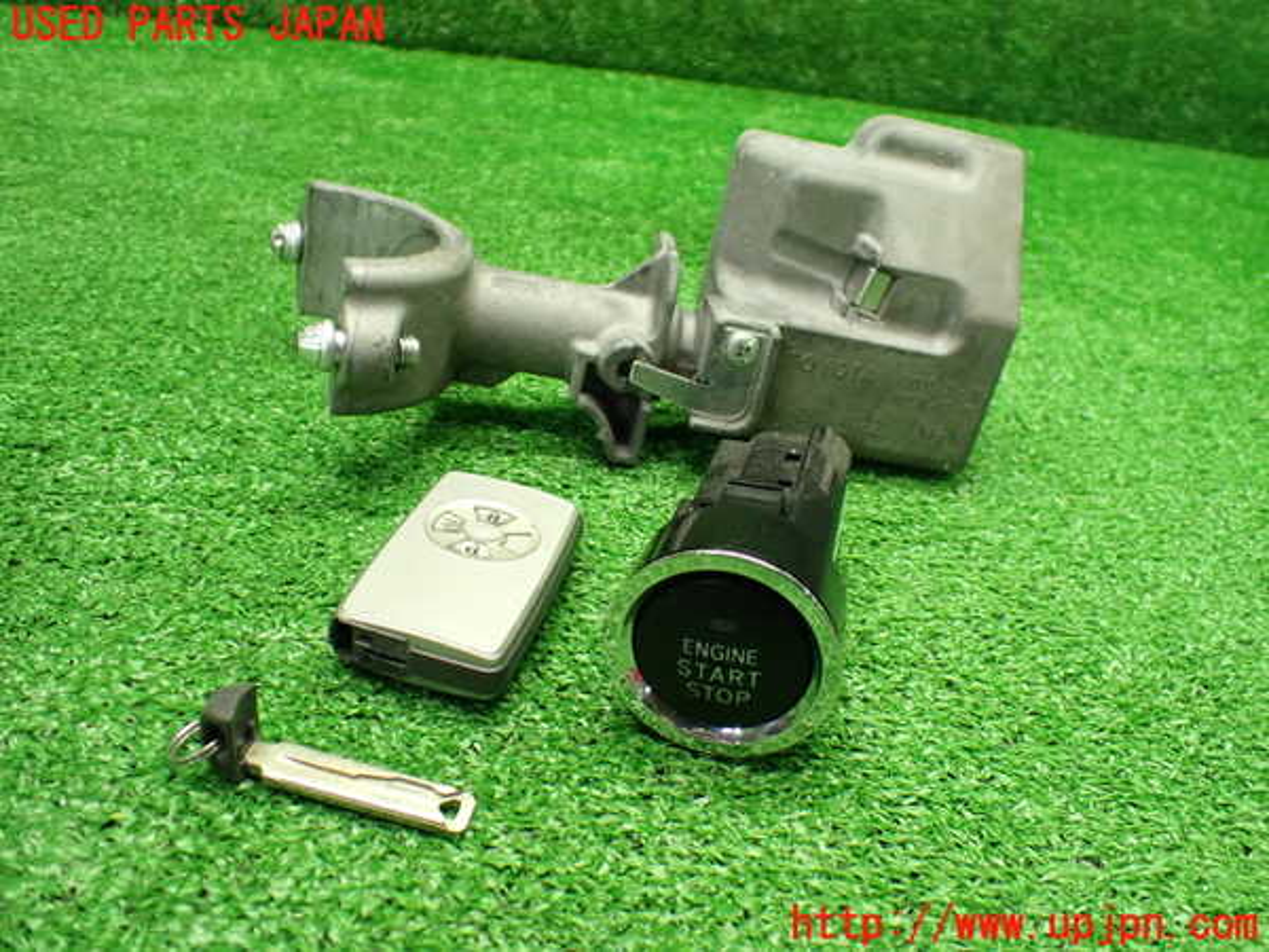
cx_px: 634
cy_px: 476
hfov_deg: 60.0
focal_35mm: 30
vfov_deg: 46.8
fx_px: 1100
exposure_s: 1/100
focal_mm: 5.4
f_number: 2.3
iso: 800
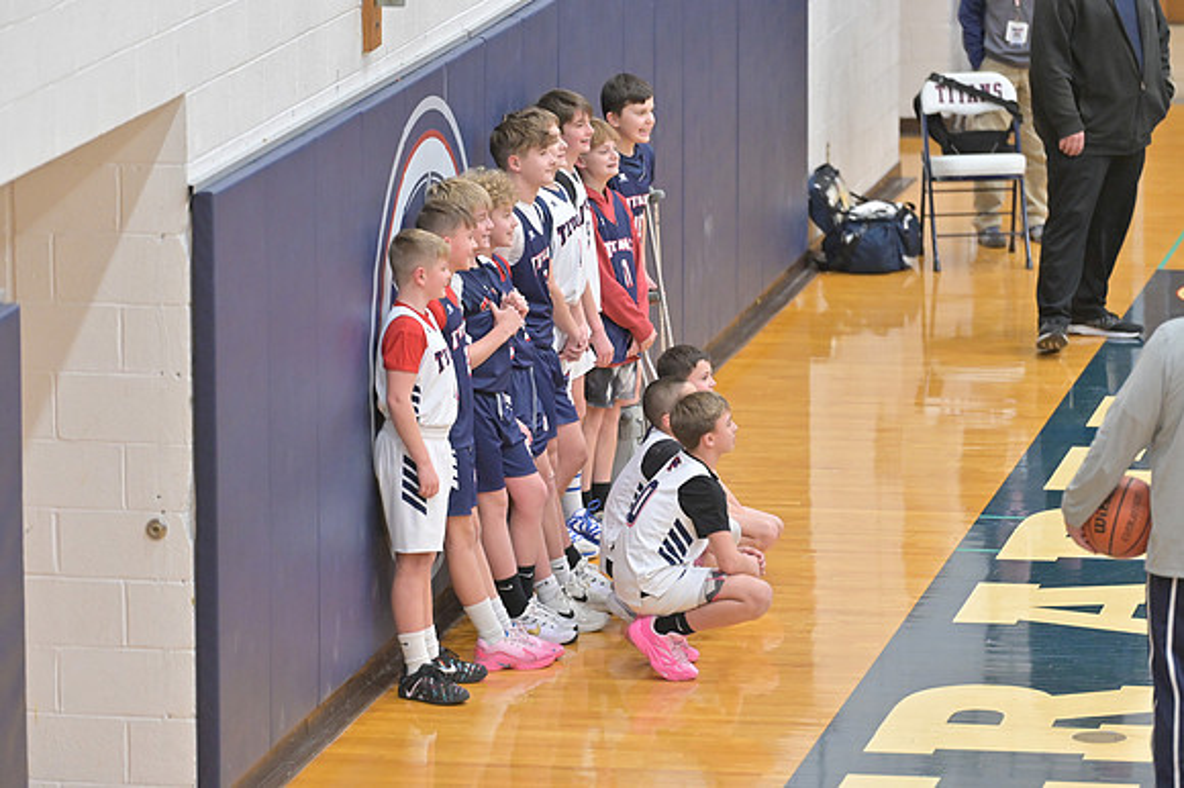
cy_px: 394
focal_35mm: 200
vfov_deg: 6.9
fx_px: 6574
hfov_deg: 10.3
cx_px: 592
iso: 4500
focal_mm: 200
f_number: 4
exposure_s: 1/400
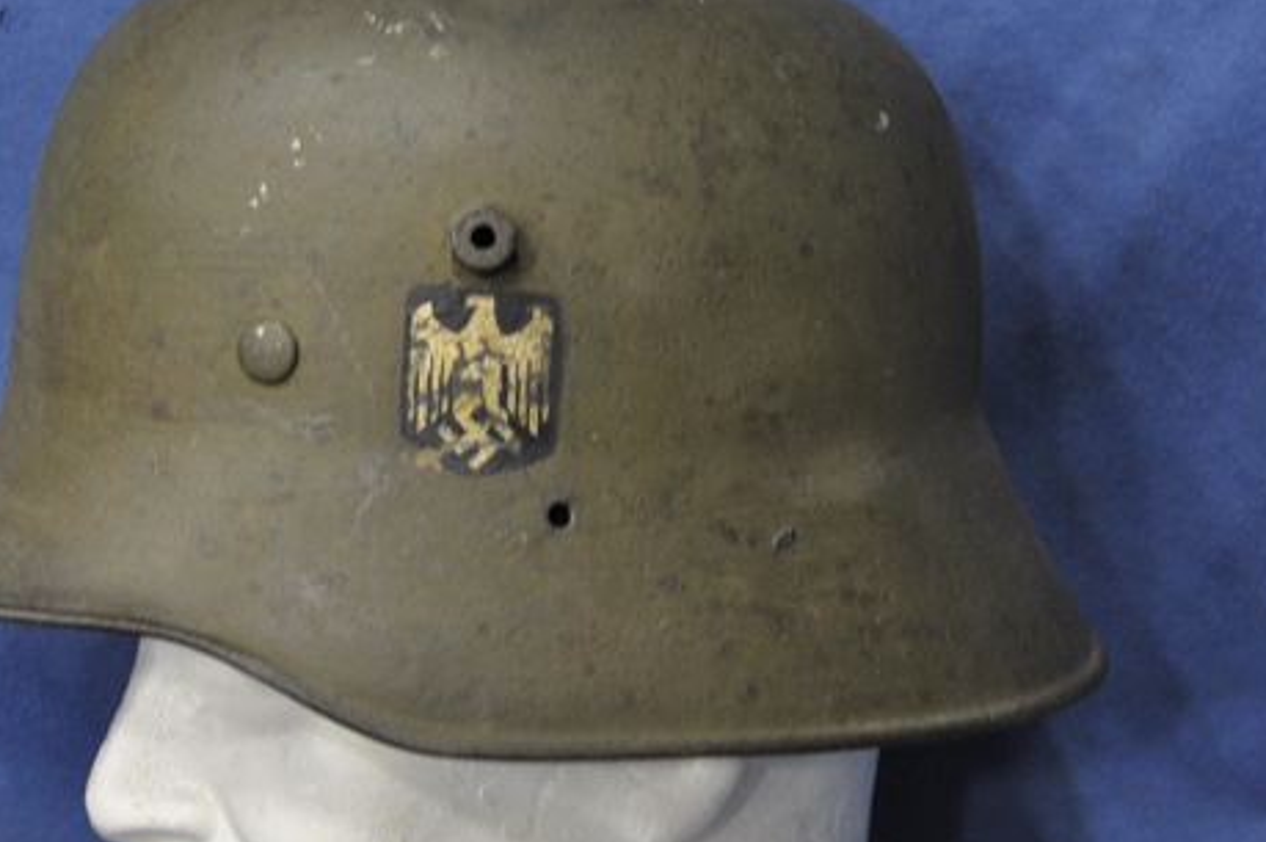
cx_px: 494
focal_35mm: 102
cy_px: 363
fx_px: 3583
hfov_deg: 20.0
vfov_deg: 13.4
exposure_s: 1/30
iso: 1250
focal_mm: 52
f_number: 4.8
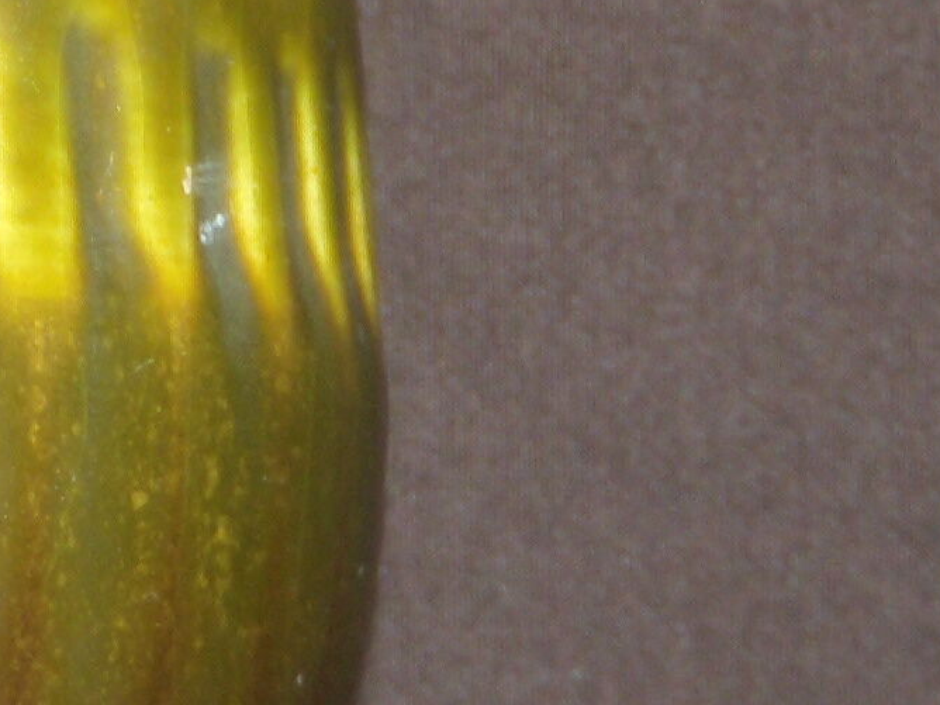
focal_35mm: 176
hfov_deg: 10.7
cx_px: -621
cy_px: -421
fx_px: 4779
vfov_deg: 8.2
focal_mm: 6.4
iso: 80
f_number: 3.6
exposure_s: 1/30
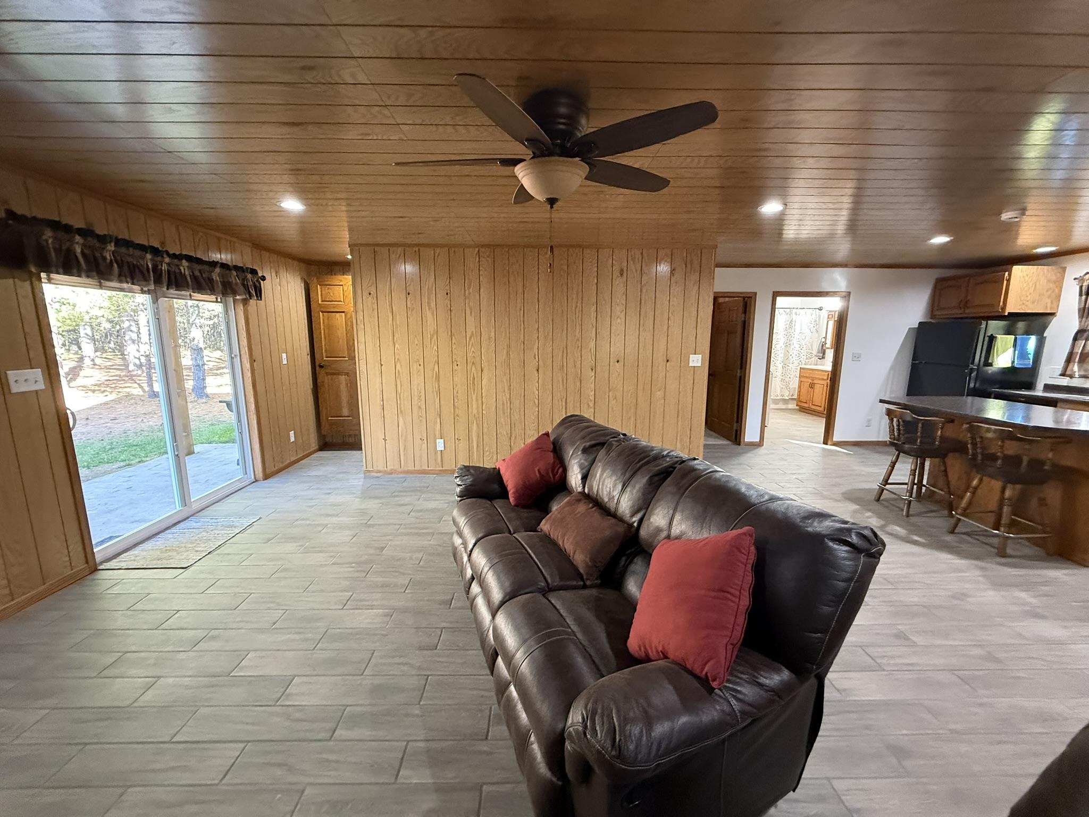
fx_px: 440
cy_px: 408
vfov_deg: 85.7
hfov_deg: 102.1
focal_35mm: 14
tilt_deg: -8.8
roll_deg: -0.3
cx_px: 544
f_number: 2.2
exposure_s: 1/60
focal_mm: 2.22
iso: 640
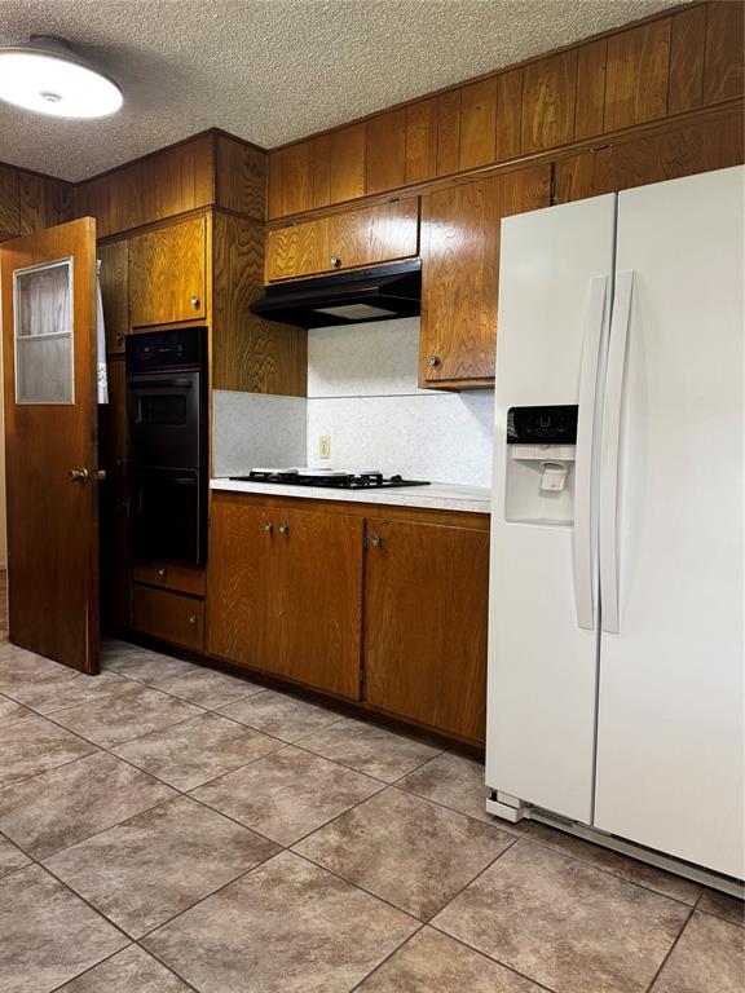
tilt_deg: -4.6
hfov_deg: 56.8
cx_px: 372
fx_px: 689
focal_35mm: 24
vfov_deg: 71.6
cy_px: 496
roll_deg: -0.4
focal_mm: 6.76
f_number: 1.78
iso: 320
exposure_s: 1/60
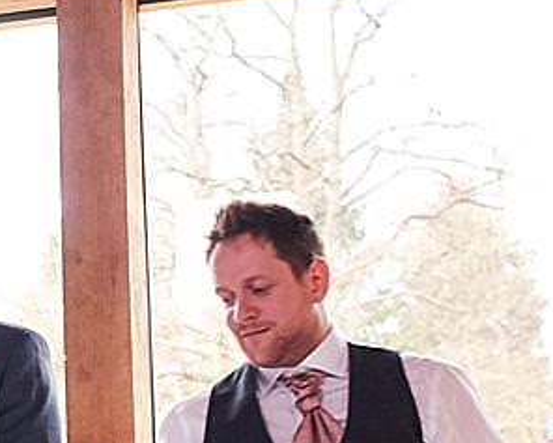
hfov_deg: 16.0
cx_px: -254
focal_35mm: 111
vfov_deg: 13.9
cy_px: 279
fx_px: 1817
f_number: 3.6
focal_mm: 23
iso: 1600
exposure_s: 1/160
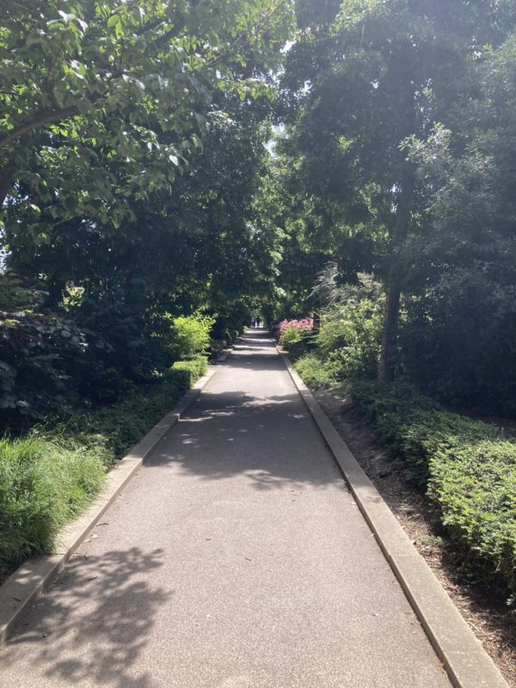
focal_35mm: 28
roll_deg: -1.0
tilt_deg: -1.8
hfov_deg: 49.7
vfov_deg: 63.4
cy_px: 344
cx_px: 258
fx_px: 557
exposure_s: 1/750
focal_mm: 3.99
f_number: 1.8
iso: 20
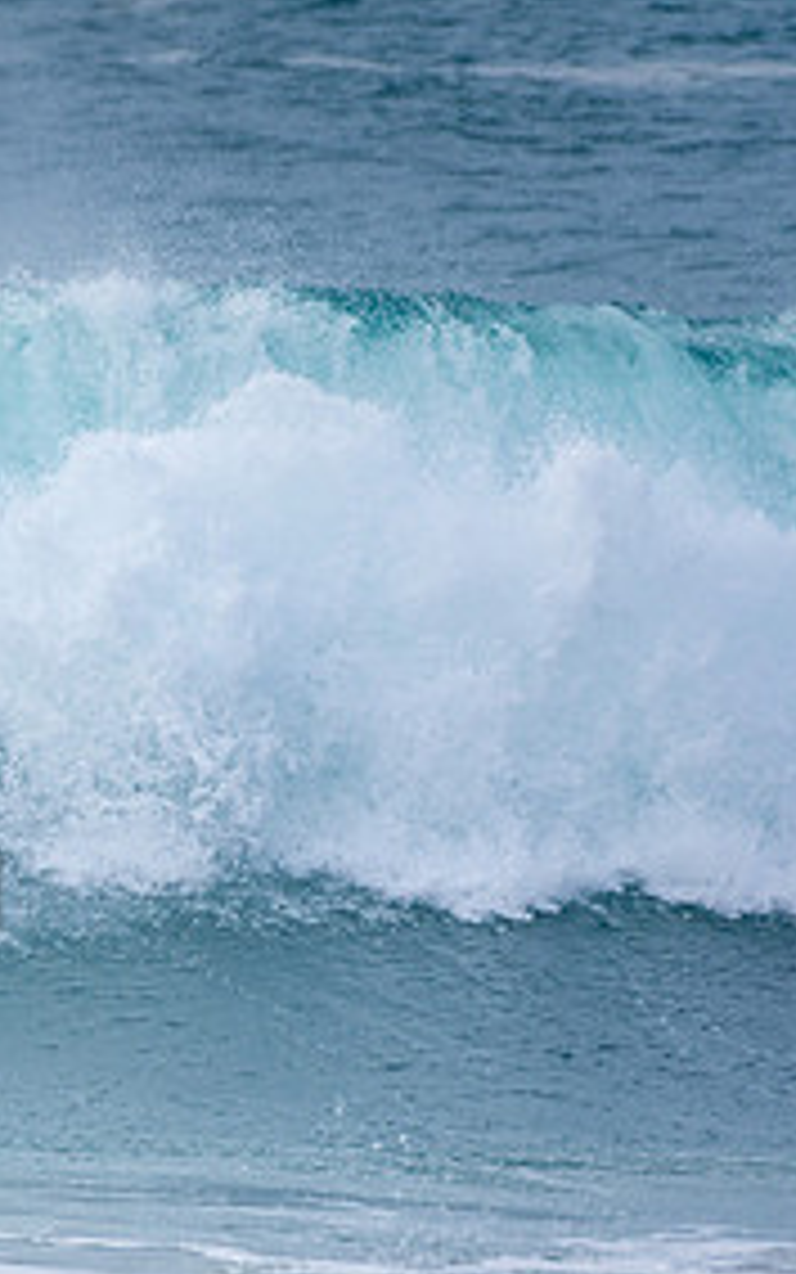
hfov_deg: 0.8
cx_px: -472
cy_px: 826
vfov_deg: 1.3
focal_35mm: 1568
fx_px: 54397
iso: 100
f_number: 5.6
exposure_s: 1/500
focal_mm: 500
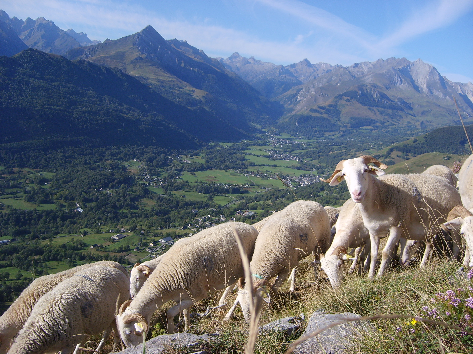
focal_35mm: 35
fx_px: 478
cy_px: 177
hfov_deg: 52.6
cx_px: 236
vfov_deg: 40.7
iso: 50
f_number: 2.8
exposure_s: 1/1000
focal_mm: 5.8
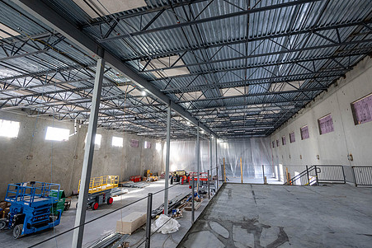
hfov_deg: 89.9
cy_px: 110
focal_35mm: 18
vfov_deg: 67.2
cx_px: 196
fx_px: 186
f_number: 5
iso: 1600
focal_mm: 14
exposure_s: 1/125
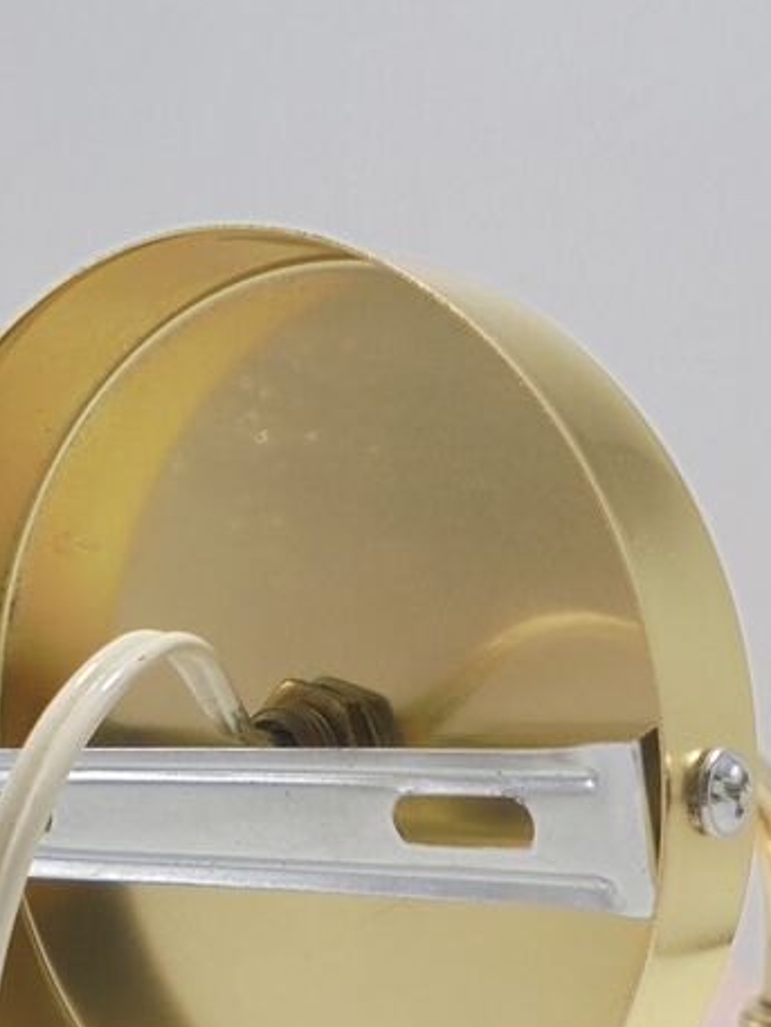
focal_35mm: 67
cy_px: 989
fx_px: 1989
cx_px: 397
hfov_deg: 21.9
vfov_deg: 27.5
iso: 100
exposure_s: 1/60
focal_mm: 6.1
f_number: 4
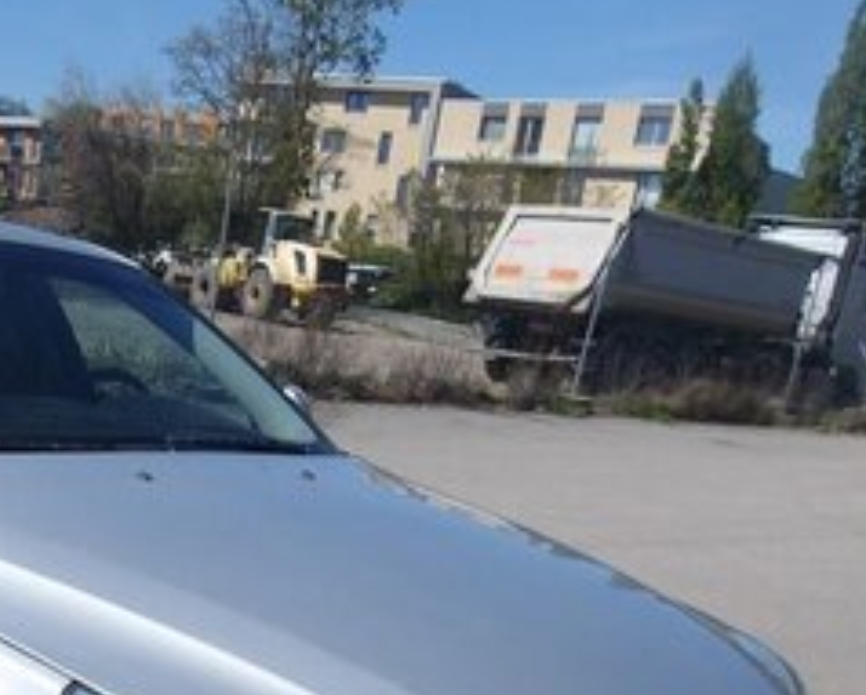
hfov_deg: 33.1
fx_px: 1386
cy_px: 644
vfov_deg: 27.0
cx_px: 102
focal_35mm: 54
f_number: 10.4
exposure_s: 1/175
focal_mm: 4.9
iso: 100
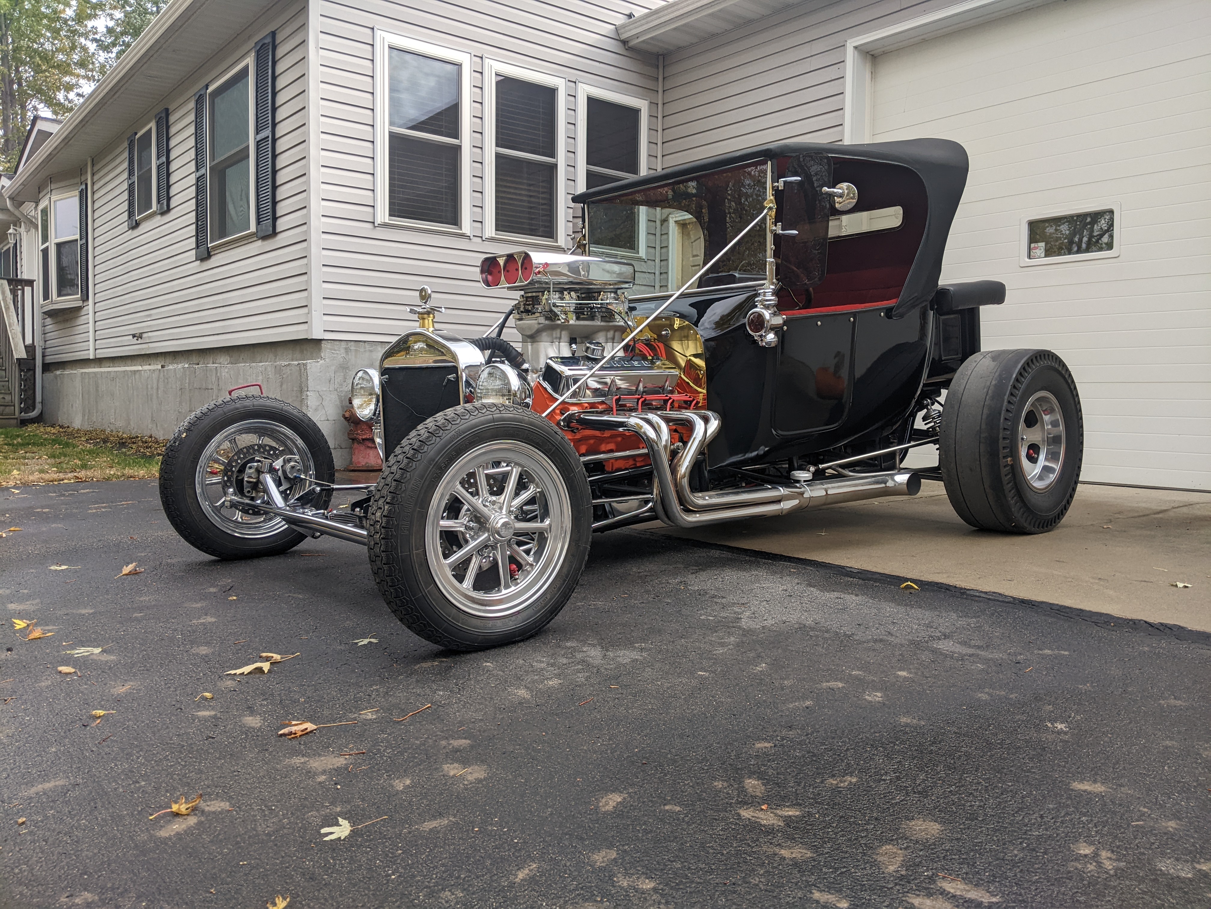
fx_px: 945
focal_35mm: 27
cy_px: 454
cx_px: 606
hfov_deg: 65.3
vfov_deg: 51.4
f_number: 1.8
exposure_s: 1/1067
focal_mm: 4.44
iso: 50
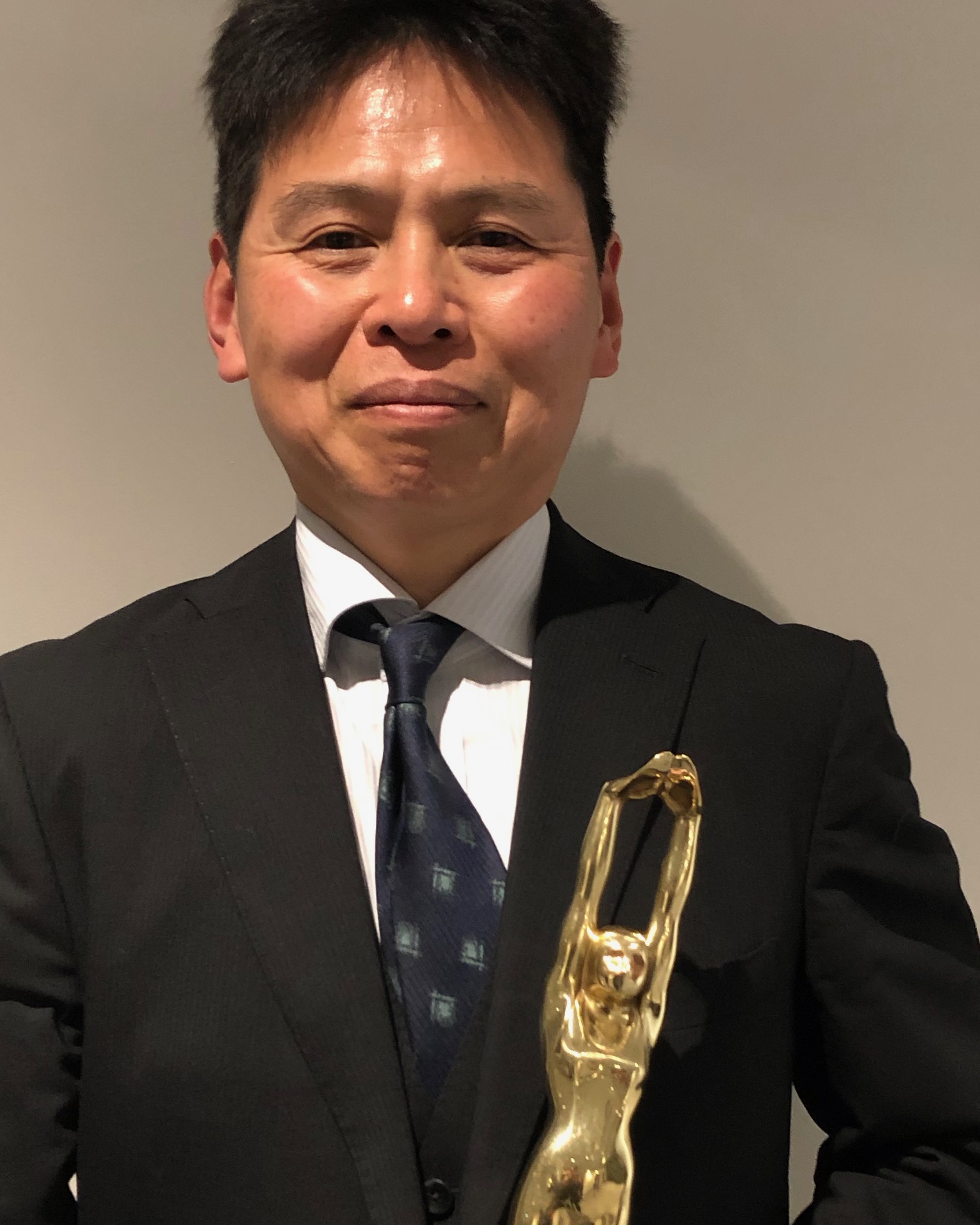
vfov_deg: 35.8
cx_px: 482
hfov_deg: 29.1
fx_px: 1885
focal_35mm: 52
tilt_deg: -6.3
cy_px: 757
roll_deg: +1.7
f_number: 1.8
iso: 100
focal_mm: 3.99
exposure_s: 1/11
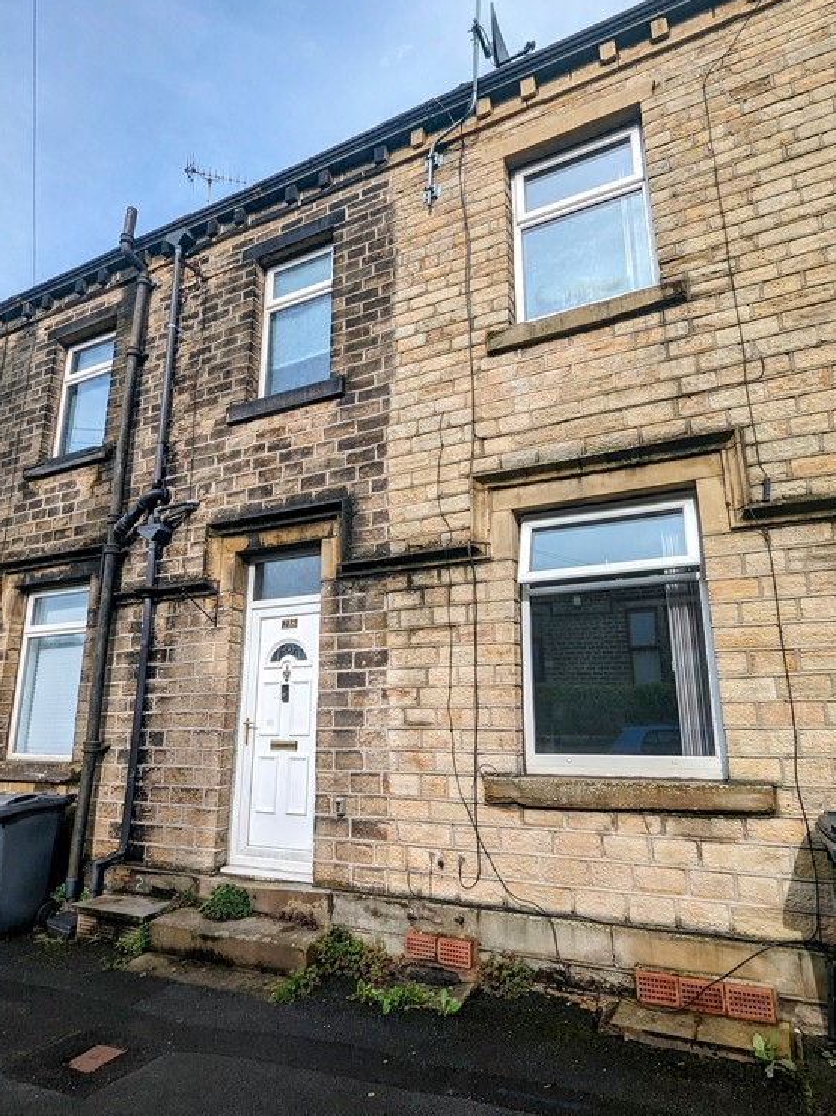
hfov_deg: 71.5
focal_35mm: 18
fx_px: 580
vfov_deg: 87.8
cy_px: 564
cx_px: 443
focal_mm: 1.95
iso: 46
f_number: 2.2
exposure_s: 1/853
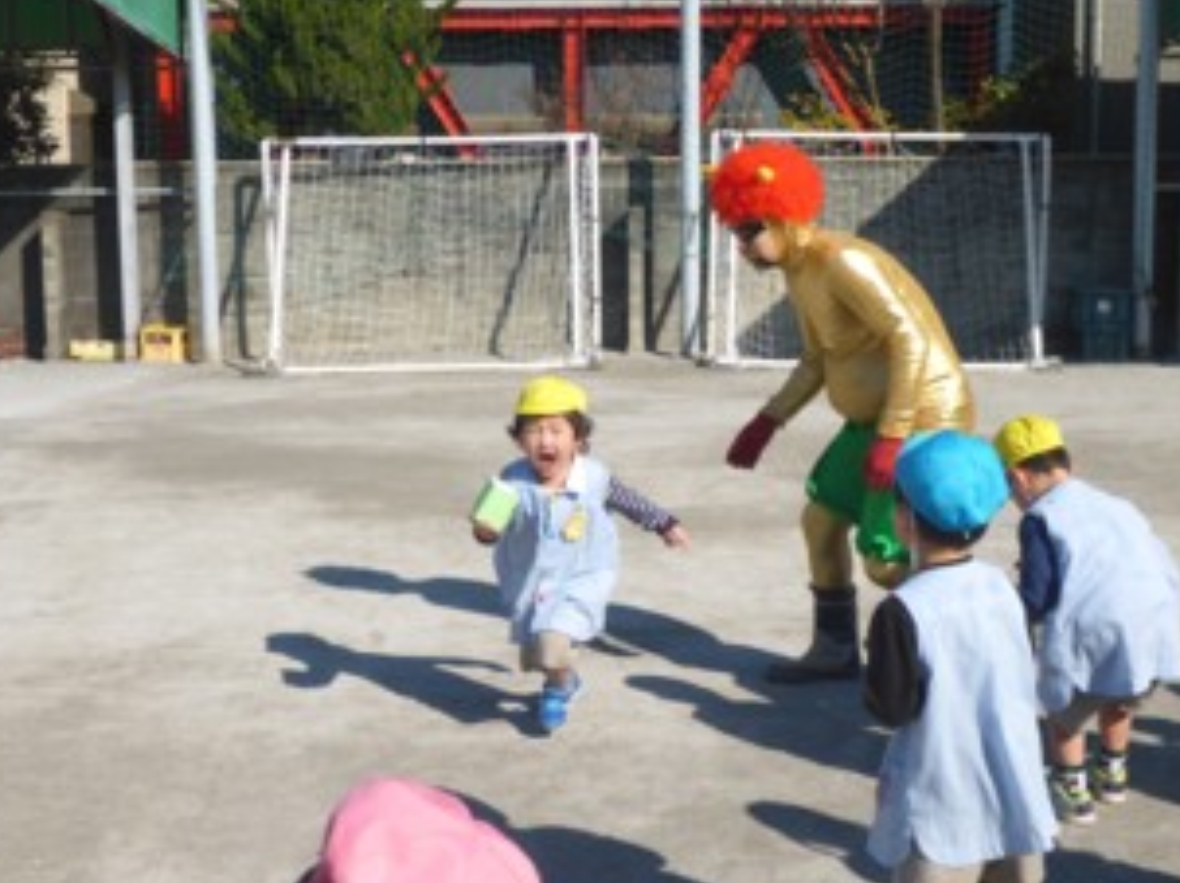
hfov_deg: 37.5
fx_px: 1737
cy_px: 426
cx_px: 625
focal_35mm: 51
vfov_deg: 28.5
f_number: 4.3
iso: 100
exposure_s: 1/800
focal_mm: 7.8
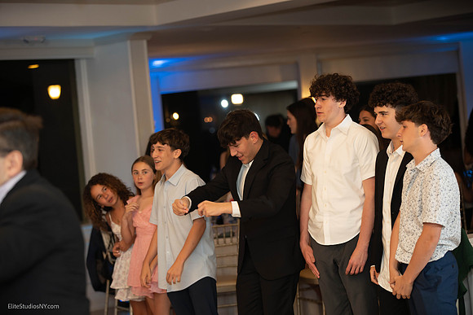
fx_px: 1248
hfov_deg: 21.5
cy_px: 158
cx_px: 236
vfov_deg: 14.4
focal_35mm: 95
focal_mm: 95
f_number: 2.8
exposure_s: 1/125
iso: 800
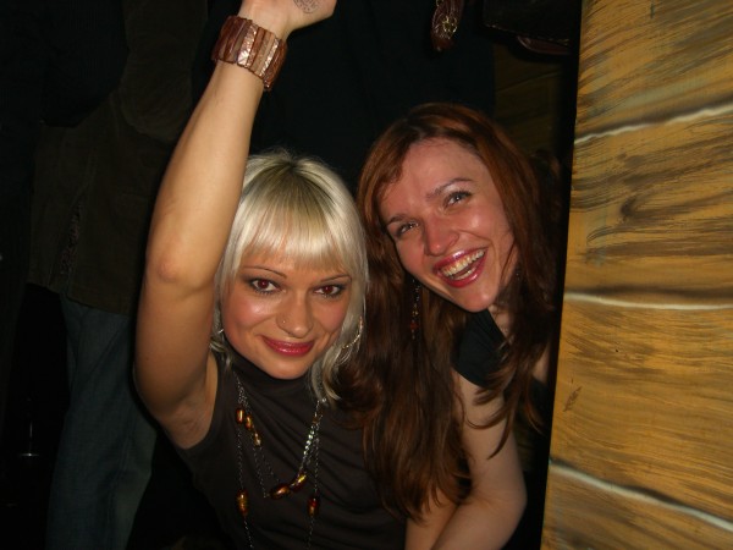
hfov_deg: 49.0
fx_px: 805
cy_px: 275
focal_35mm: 38
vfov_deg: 37.7
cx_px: 366
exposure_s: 1/60
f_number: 2.8
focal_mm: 7.9
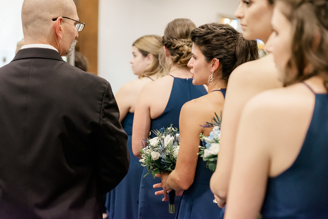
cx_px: 164
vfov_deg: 15.2
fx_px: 820
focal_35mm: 90
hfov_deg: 22.6
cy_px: 110
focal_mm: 60
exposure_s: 1/125
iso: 2000
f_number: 2.8
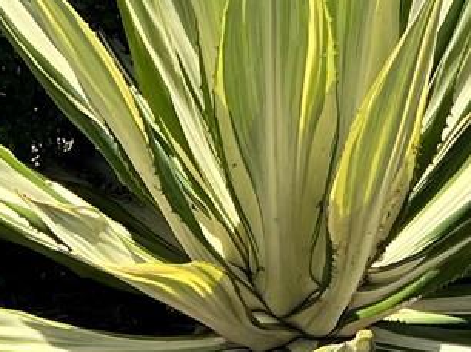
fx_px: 1849
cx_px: 228
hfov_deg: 14.5
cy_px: -433
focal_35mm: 136
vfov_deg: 9.8
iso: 50
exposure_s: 1/4115
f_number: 1.5
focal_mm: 5.7
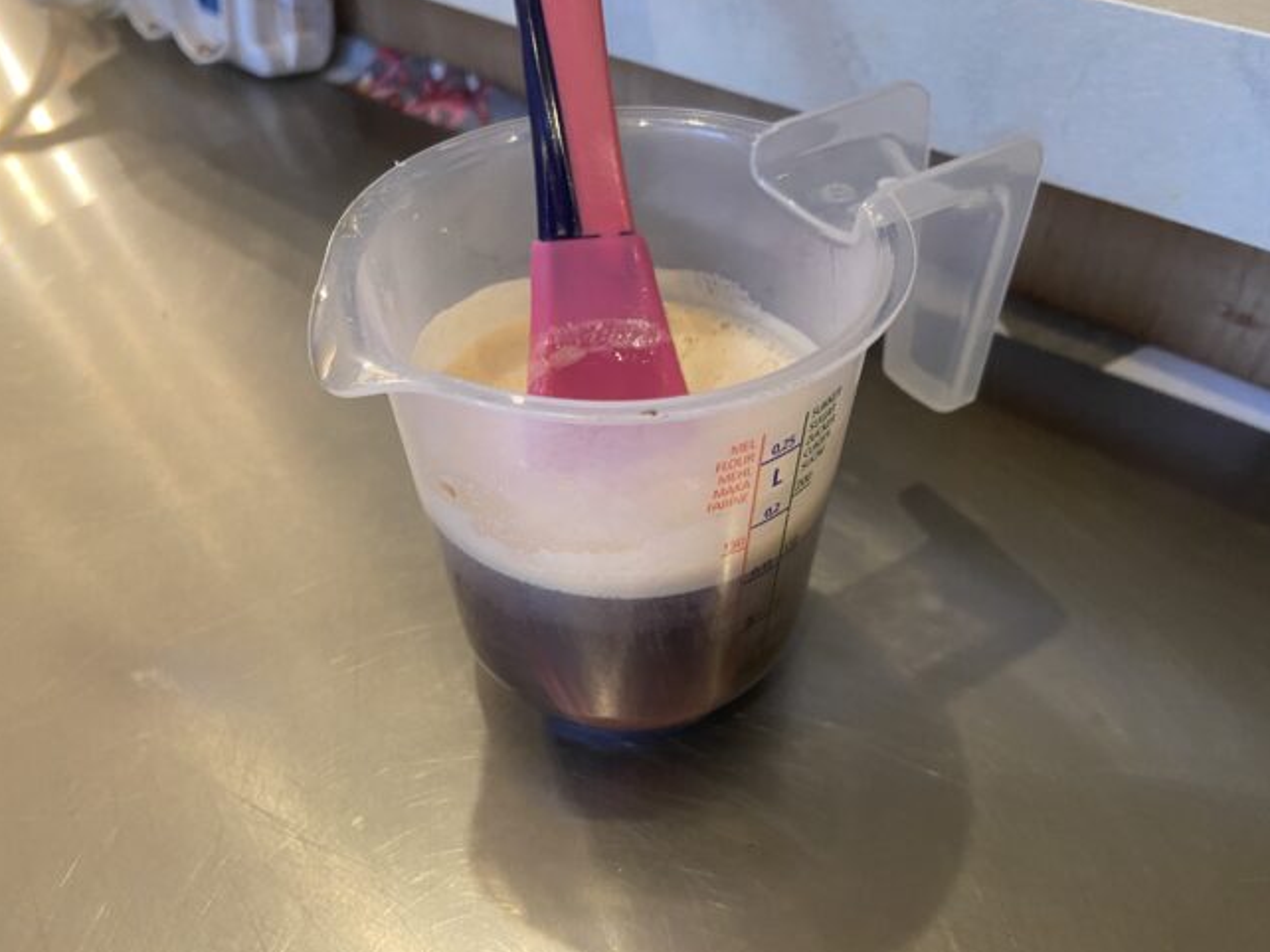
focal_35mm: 27
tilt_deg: -42.8
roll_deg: +3.1
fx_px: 990
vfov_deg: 51.3
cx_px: 616
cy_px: 479
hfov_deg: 65.3
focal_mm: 4.25
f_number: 1.8
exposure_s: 1/50
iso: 400
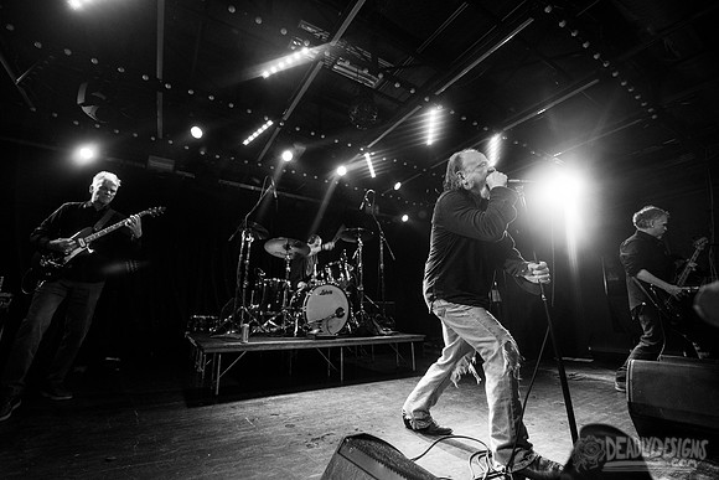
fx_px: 293
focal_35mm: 15
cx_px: 343
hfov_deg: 101.6
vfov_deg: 78.6
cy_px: 229
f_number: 3.2
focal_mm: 14
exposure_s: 1/125
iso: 2500
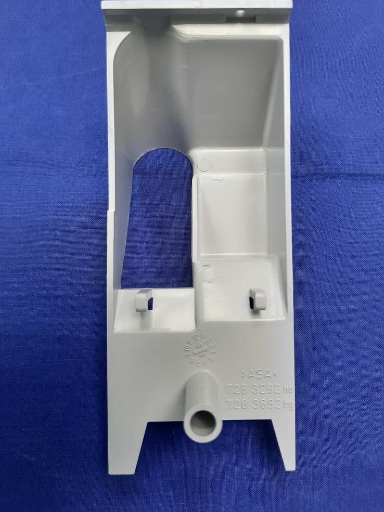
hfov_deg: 53.0
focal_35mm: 26
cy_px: 251
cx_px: 199
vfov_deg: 67.3
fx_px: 385
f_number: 2
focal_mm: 4.6
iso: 100
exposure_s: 1/50
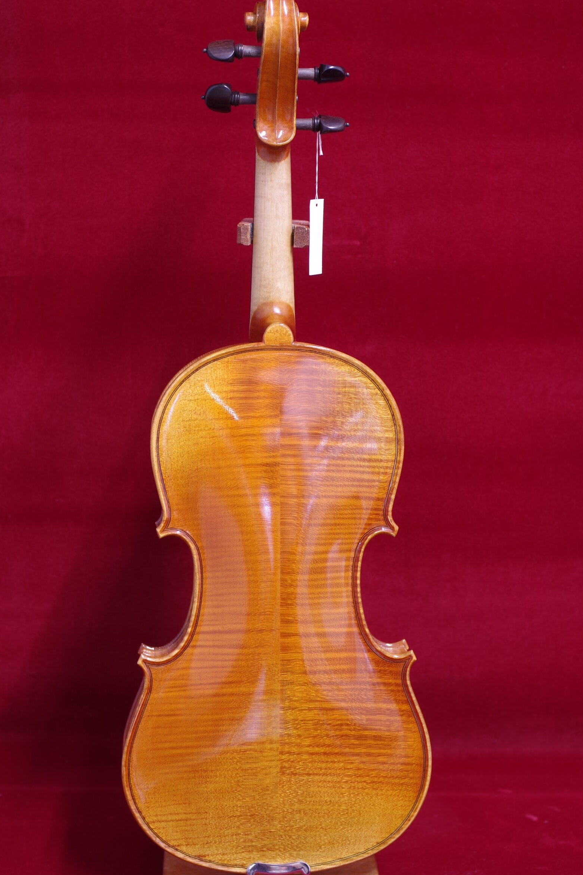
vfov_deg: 30.5
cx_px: 277
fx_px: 1603
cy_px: 431
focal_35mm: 66
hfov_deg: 20.6
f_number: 4
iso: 200
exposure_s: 1/4
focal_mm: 40
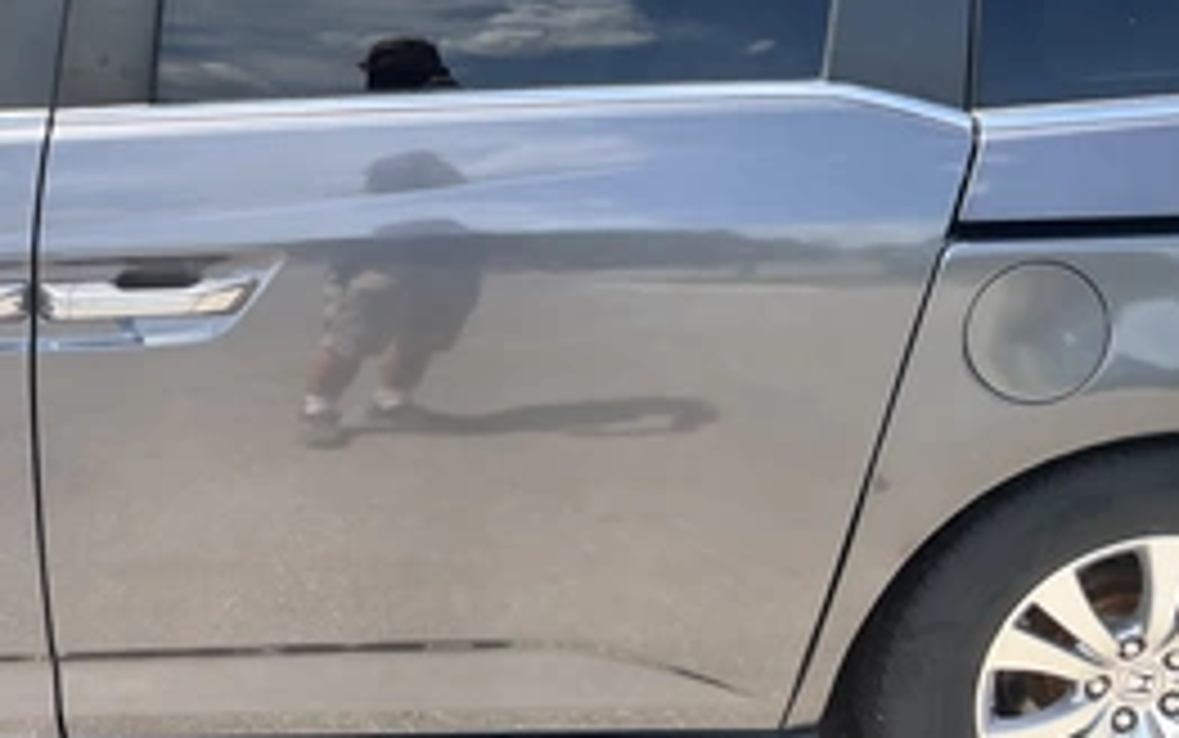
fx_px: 1511
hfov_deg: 42.3
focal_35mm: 47
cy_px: 216
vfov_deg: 27.2
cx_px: 450
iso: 25
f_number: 1.8
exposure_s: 1/568
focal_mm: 3
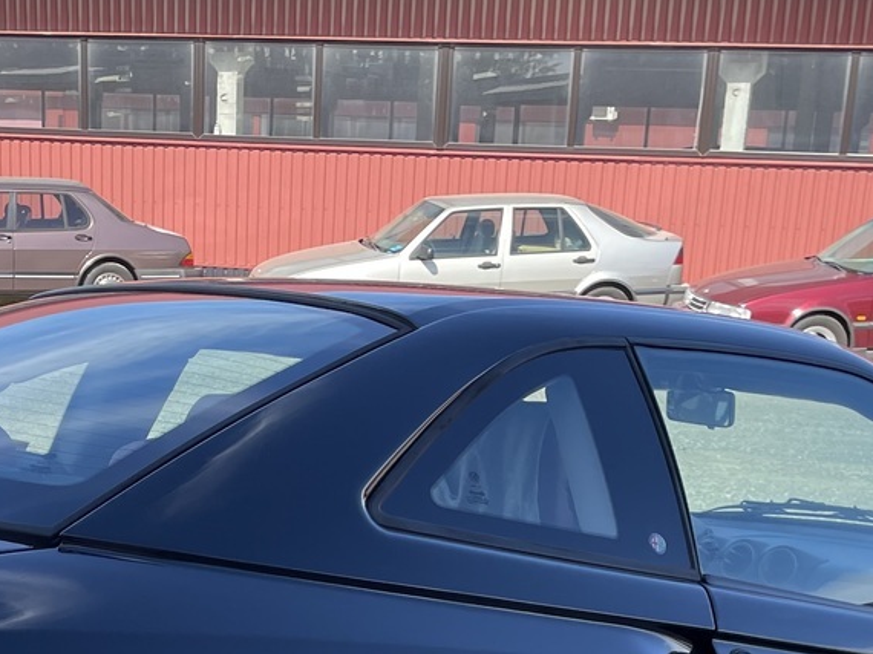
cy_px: 887
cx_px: 309
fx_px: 1840
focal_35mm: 73
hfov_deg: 26.6
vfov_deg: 18.5
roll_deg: -2.1
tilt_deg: -20.6
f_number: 1.6
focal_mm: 4.2
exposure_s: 1/698
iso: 32
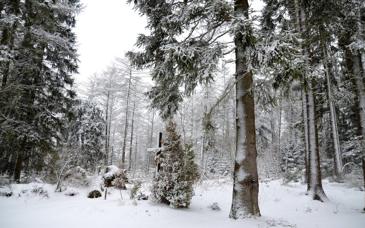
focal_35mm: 27
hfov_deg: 69.4
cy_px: 112
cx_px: 181
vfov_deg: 46.8
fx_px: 264
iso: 800
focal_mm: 17
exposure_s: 1/1000
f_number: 3.5
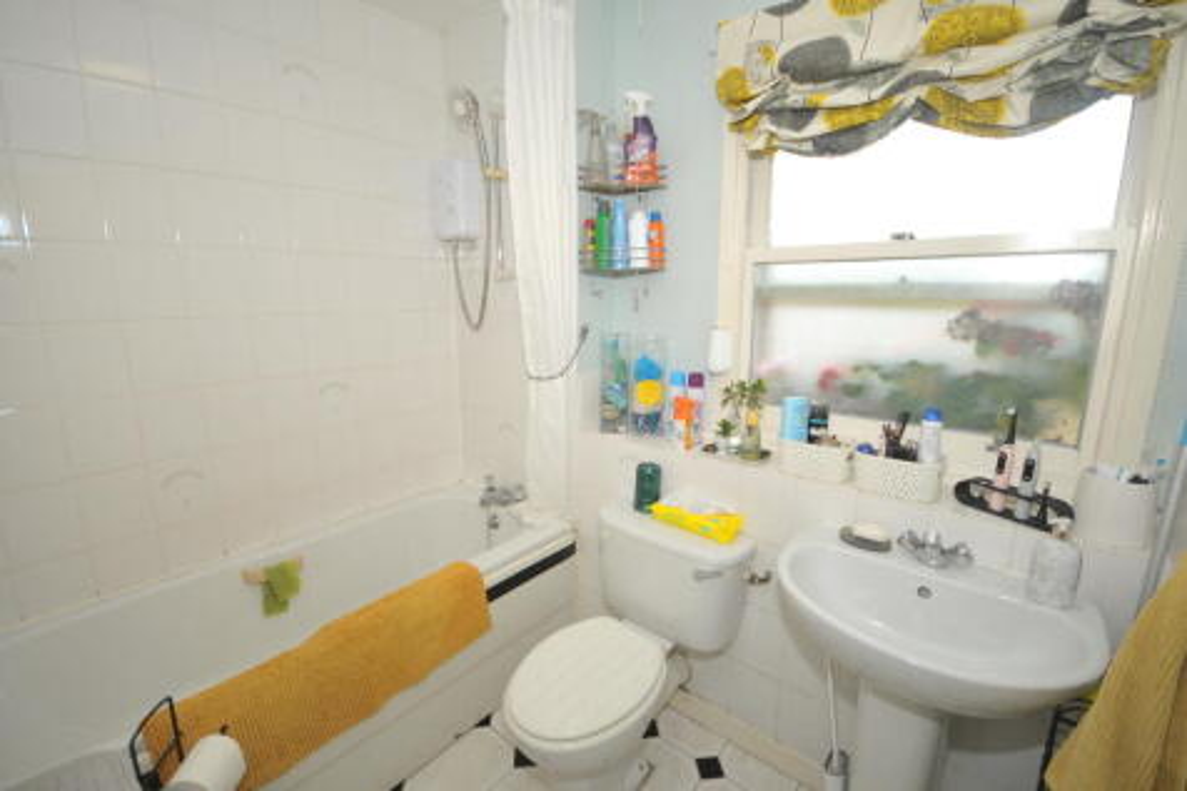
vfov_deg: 77.3
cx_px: 594
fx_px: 494
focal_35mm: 15
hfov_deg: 100.4
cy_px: 396
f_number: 4
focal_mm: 10
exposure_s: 1/60
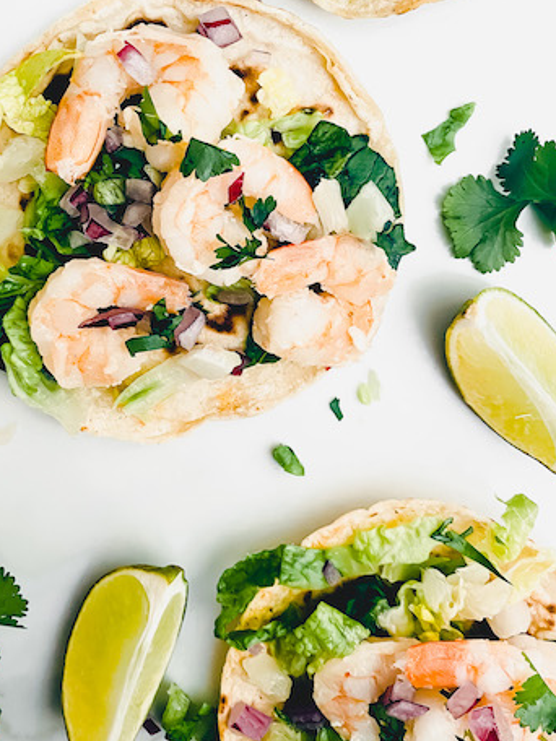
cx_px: 176
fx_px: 814
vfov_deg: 48.3
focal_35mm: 38
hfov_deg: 37.2
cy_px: 259
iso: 250
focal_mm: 4.25
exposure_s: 1/60
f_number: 1.8
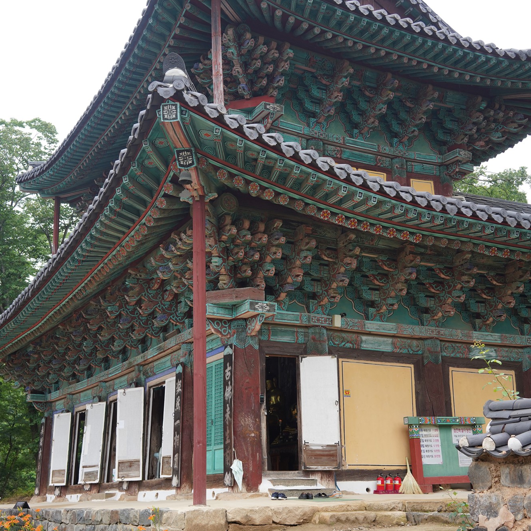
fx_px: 781
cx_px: 278
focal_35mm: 45
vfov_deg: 37.6
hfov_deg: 37.5
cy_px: 268
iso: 400
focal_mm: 35
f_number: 7.1
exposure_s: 1/100
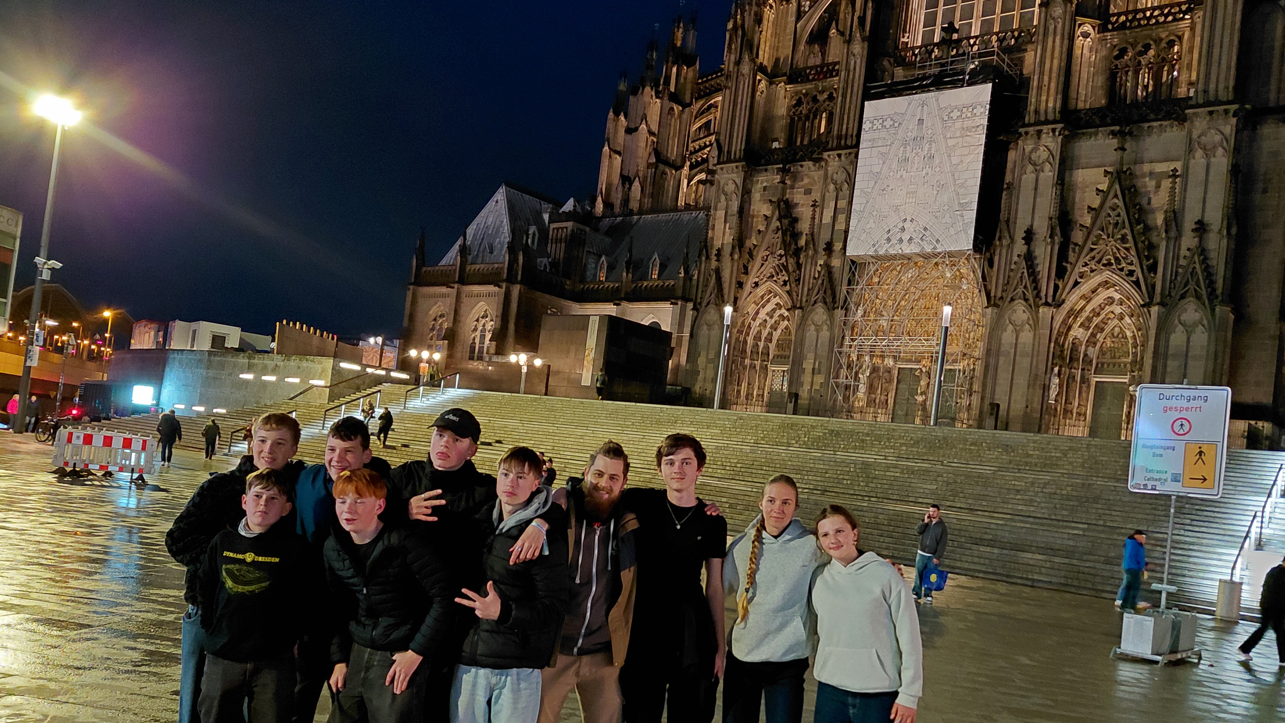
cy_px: 434
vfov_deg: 38.8
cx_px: 673
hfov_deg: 64.3
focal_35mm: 30
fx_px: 1022
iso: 1250
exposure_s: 1/25
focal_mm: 4.69
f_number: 1.8
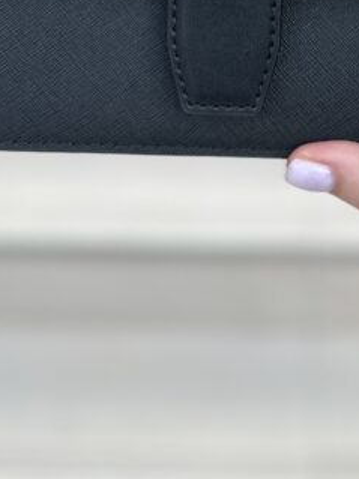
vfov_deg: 21.4
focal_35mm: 77
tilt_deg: -10.6
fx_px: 1065
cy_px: -237
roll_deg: -2.1
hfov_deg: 19.0
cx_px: 260
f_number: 1.78
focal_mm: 6.86
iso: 80
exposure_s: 1/615
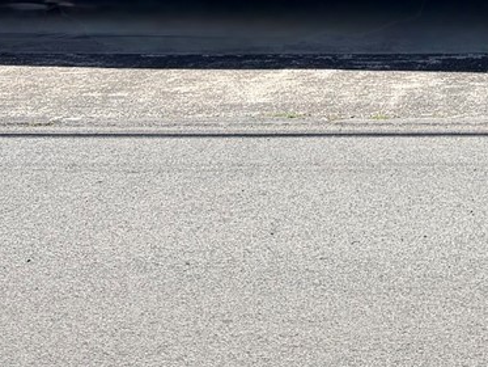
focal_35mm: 103
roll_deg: -0.5
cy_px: -346
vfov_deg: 12.7
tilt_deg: +6.2
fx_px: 1453
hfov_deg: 18.0
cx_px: 599
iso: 100
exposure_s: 1/3584
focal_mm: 6.76
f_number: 1.78
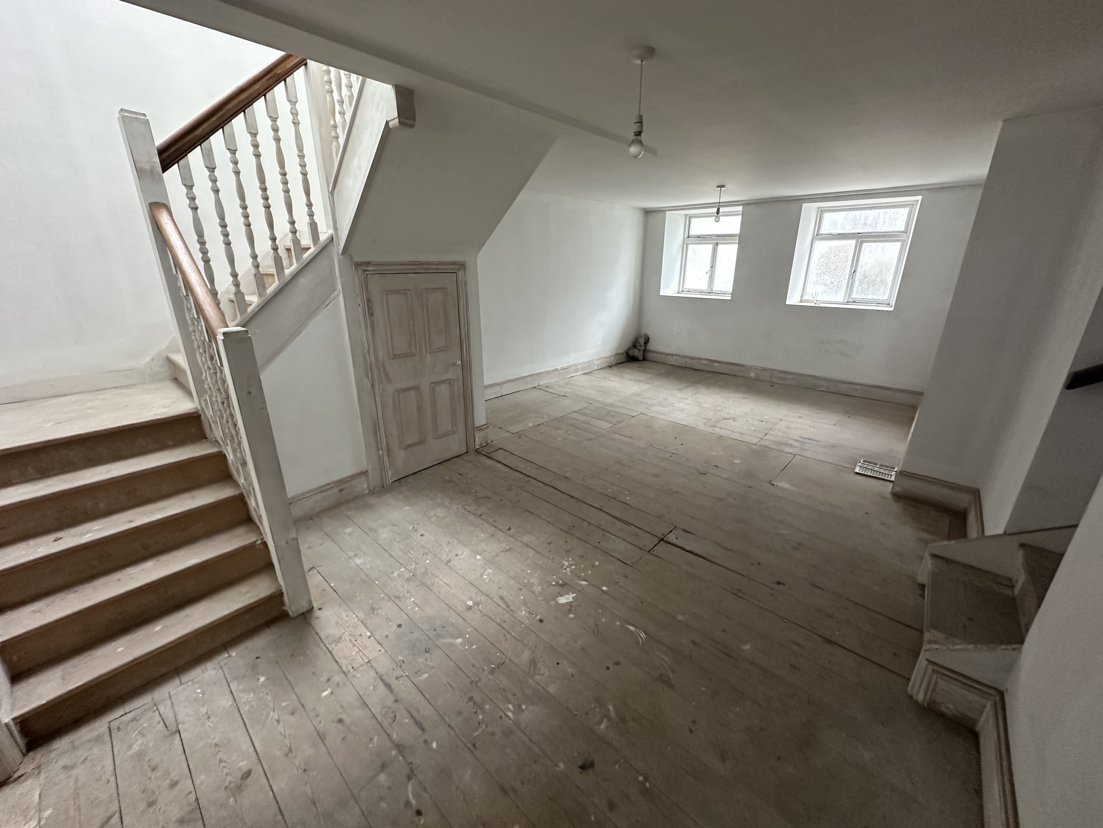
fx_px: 446
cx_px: 552
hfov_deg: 102.1
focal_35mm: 14
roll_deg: +0.4
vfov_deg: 85.7
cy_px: 414
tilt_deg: -19.0
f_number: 2.2
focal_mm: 2.22
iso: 320
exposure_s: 1/60
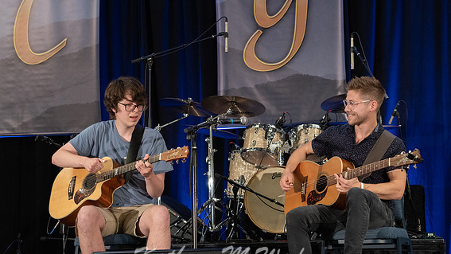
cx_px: 223
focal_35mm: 74
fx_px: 885
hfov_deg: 28.6
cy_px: 151
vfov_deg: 16.3
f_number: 6.3
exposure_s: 1/160
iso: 5000
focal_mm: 69
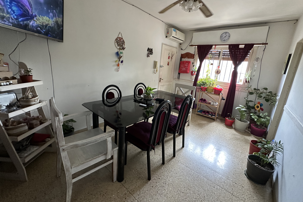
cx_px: 153
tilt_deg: -12.2
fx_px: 126
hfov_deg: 100.4
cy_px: 92
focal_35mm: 15
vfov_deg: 77.2
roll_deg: -5.3
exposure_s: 1/77
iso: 320
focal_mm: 2.22
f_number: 2.2
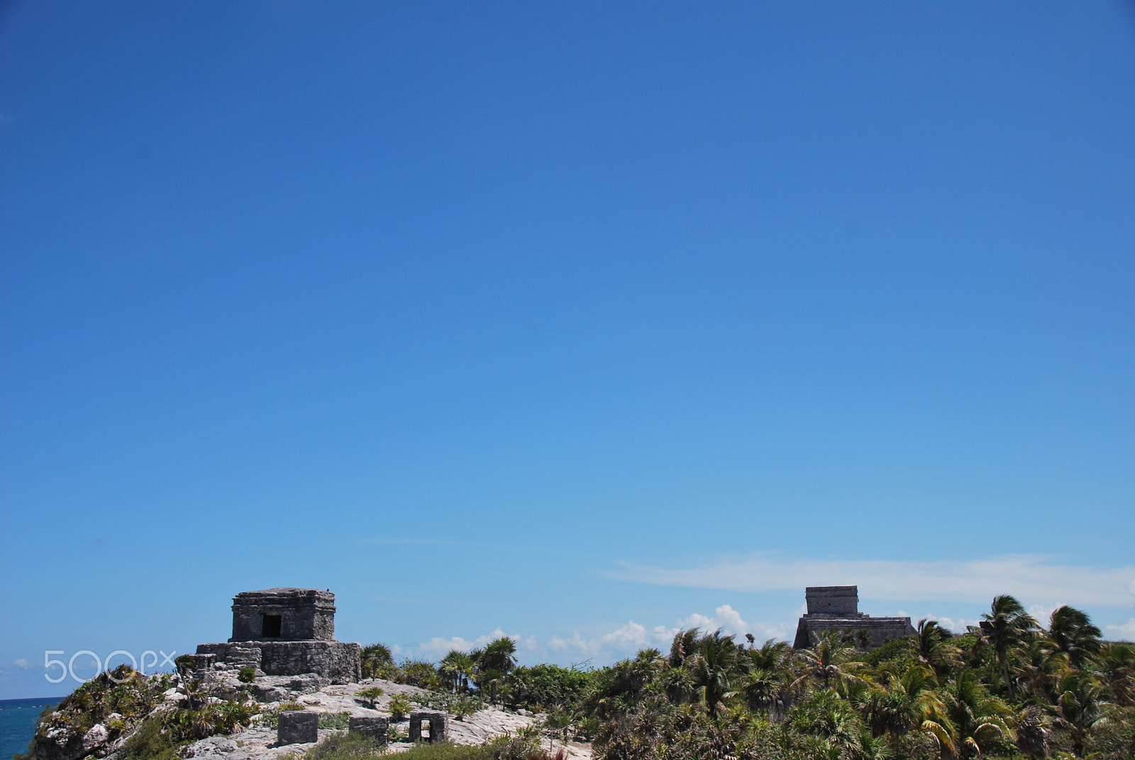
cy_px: 380
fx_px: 1515
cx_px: 568
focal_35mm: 48
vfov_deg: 28.2
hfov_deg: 41.1
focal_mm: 32
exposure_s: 1/320
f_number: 9
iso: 100
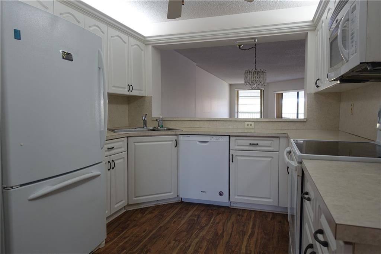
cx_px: 190
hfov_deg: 73.8
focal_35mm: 24
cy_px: 127
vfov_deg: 53.1
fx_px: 254
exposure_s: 1/30
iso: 125
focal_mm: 8.8
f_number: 2.8
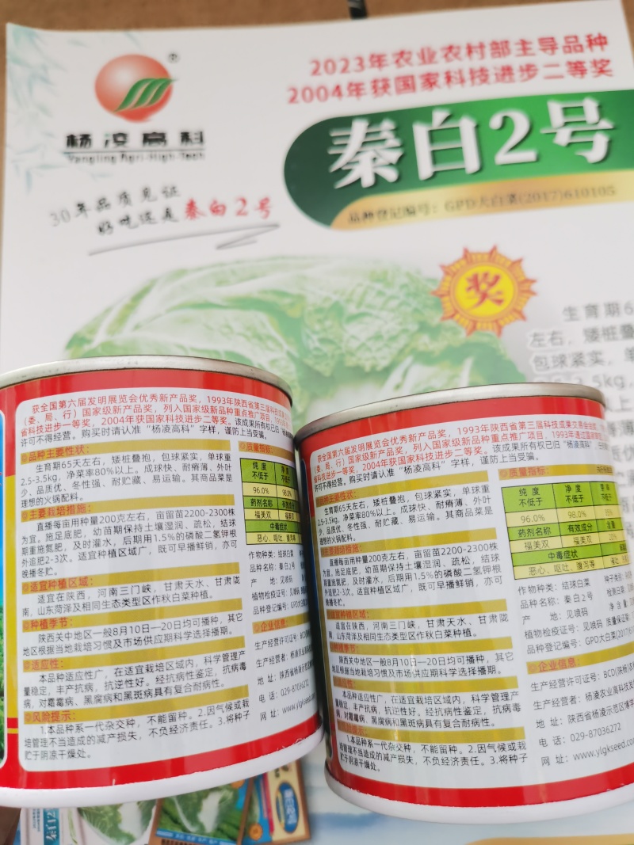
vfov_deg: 65.3
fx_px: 659
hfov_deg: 51.3
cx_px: 317
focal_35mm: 27
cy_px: 422
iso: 160
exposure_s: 1/50
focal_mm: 5.58
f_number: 1.8
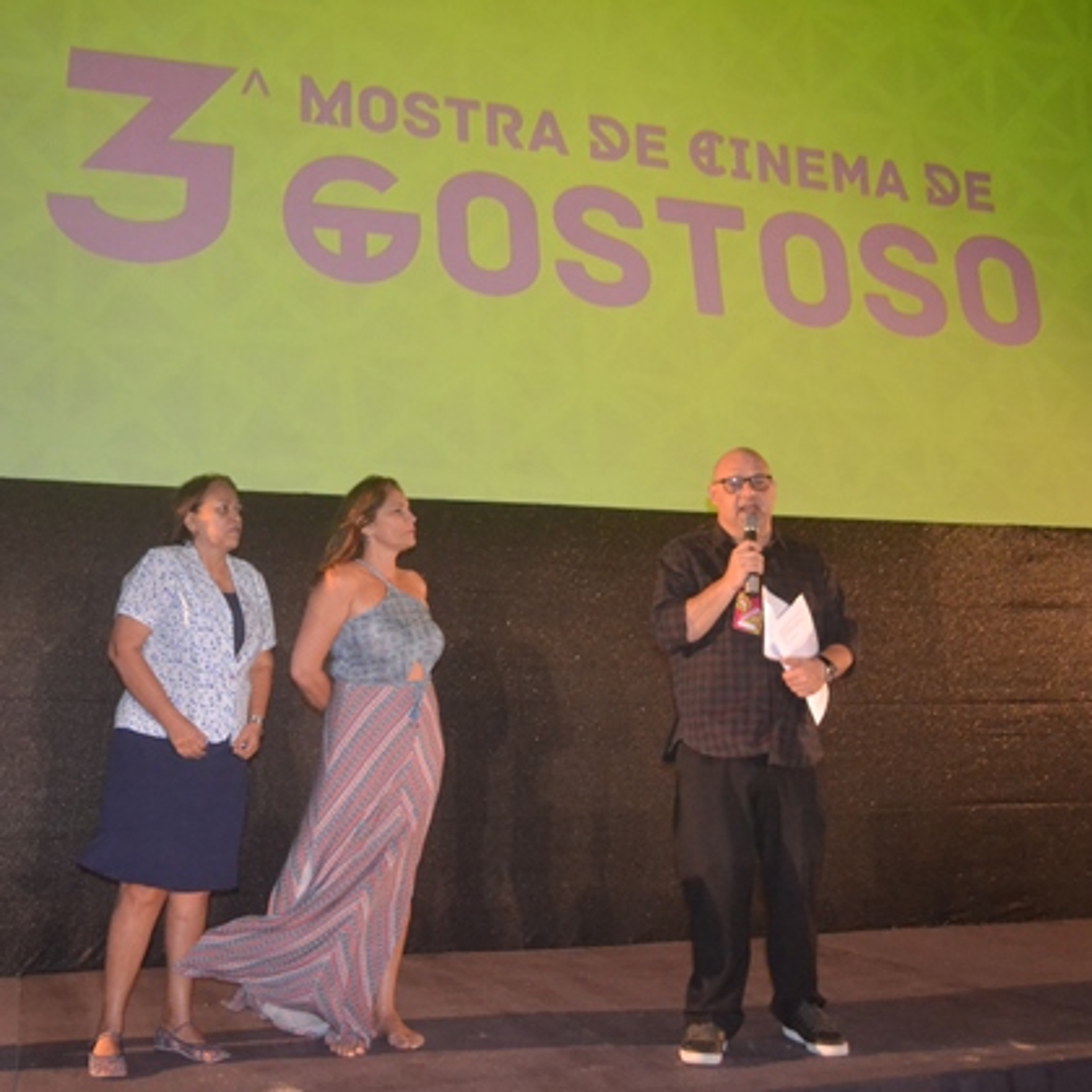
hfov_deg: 46.8
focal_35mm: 35
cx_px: 403
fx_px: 1249
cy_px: 545
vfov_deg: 47.2
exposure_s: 1/60
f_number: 3.5
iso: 3200
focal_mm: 18
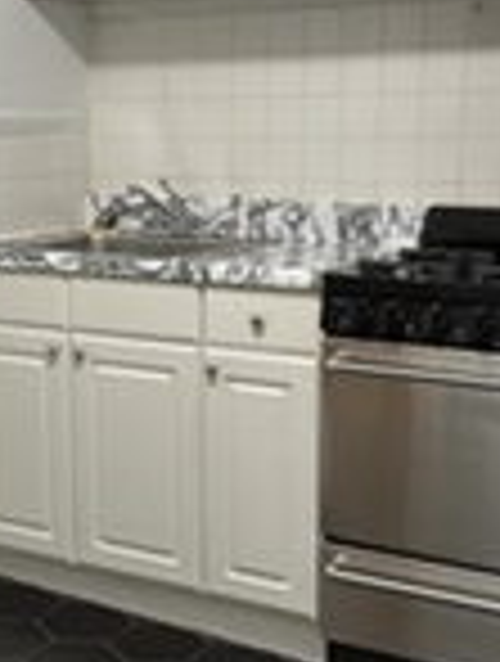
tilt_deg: -12.2
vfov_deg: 29.7
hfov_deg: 22.6
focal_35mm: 65
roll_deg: -0.8
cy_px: 358
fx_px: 1246
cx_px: 185
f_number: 1.78
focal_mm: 6.86
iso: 320
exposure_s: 1/60
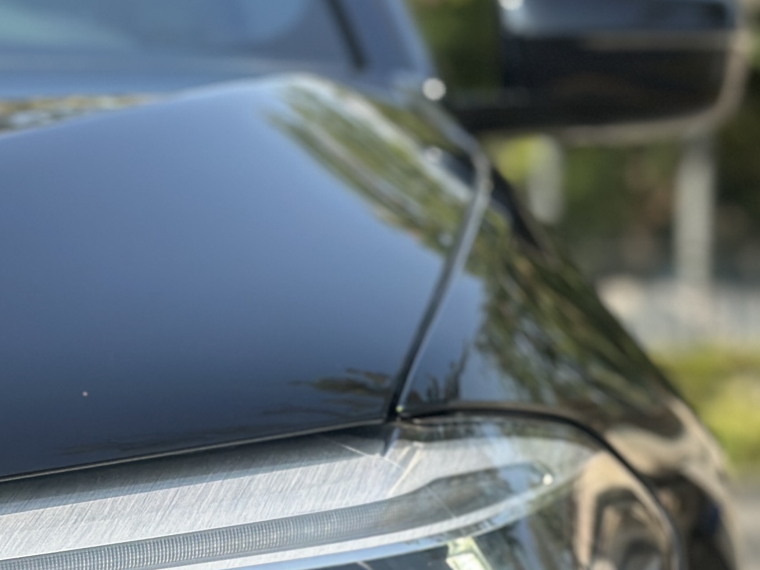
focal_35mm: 148
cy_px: 697
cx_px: 342
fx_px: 3249
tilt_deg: -5.7
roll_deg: +1.0
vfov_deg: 9.9
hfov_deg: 13.3
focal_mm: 6.86
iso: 100
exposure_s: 1/3597
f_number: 1.78
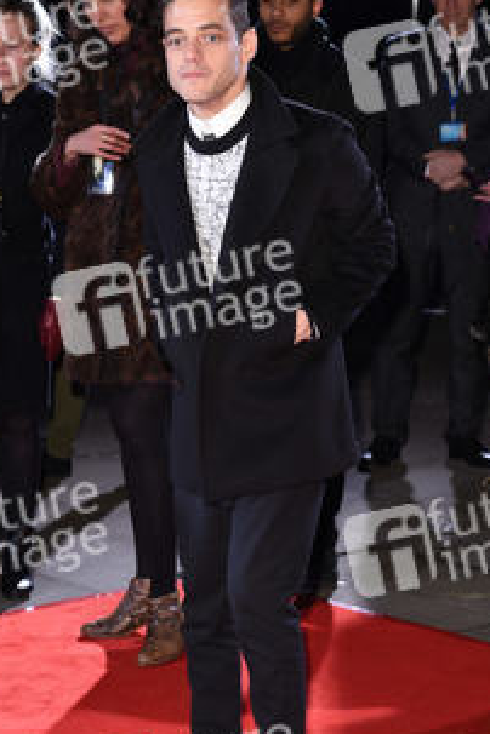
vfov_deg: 20.6
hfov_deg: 13.8
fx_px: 2021
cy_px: 419
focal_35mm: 99
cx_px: 249
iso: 400
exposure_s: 1/250
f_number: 5.6
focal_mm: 75
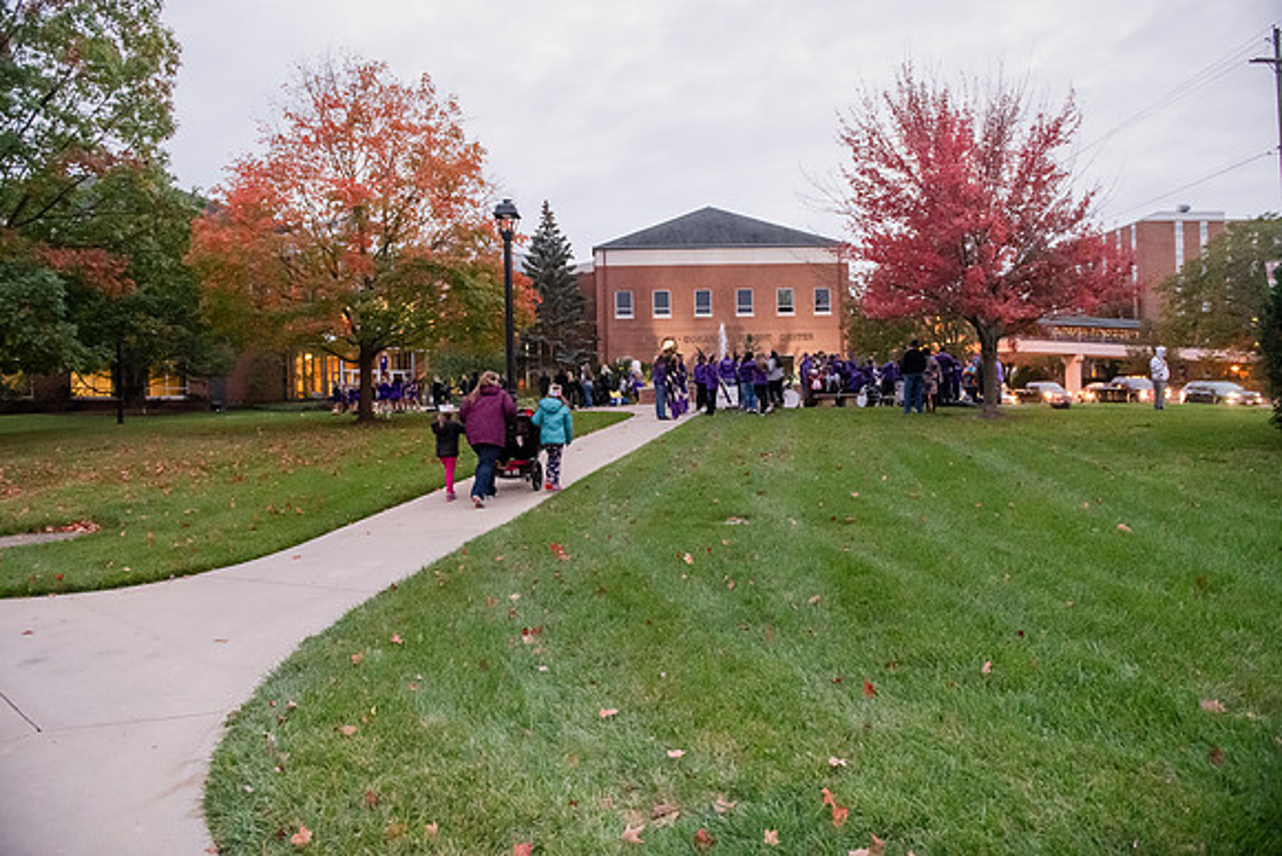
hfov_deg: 73.7
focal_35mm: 24
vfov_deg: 53.2
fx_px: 855
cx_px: 641
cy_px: 428
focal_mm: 24
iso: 4000
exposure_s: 1/60
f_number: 3.5
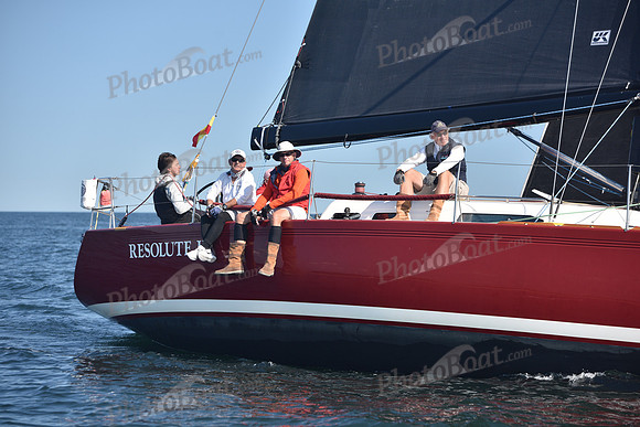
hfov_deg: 16.4
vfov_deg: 11.0
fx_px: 2223
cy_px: 214
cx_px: 320
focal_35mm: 125
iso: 250
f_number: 4.5
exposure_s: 1/800
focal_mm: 125
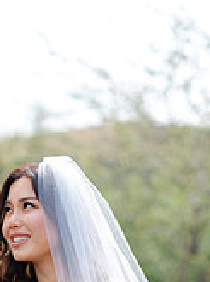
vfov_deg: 11.2
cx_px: -3
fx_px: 1397
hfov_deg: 8.5
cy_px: 359
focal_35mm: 172
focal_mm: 80
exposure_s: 1/1000
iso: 80
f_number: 1.7
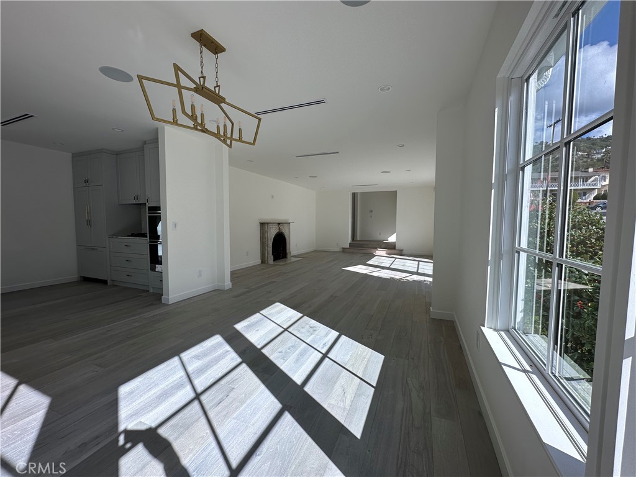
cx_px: 318
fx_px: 257
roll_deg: -0.8
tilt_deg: -4.0
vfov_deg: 85.7
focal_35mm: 14
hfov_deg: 102.1
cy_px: 238
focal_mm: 2.22
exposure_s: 1/575
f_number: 2.2
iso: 40
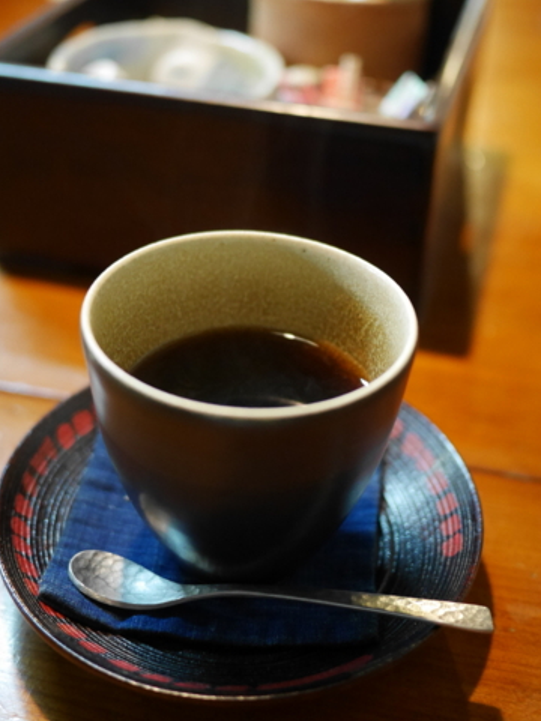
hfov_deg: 29.1
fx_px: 1042
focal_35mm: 50
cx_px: 273
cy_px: 312
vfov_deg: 38.1
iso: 1600
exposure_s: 1/60
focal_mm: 20
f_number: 1.7
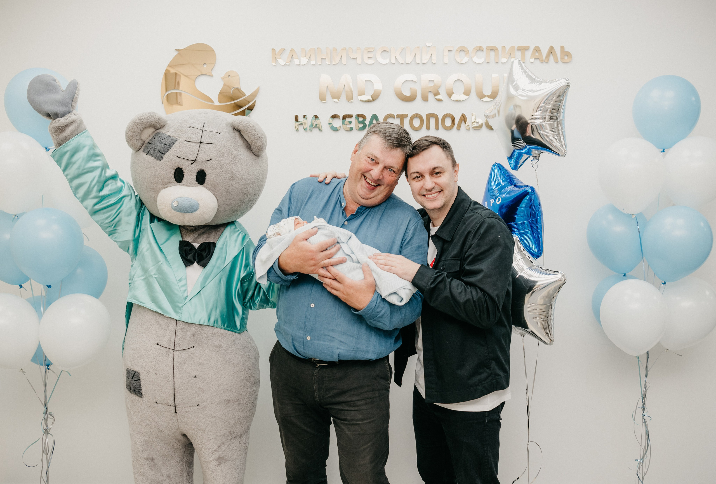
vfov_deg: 37.7
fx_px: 708
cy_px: 252
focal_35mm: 35
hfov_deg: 53.7
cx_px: 367
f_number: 4
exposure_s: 1/200
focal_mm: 30
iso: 320
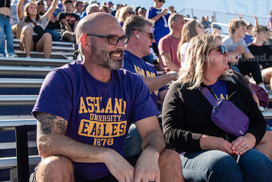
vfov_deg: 23.8
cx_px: 162
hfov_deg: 34.9
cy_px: 74
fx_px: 431
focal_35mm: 57
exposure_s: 1/320
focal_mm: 35
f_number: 4.5
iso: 125
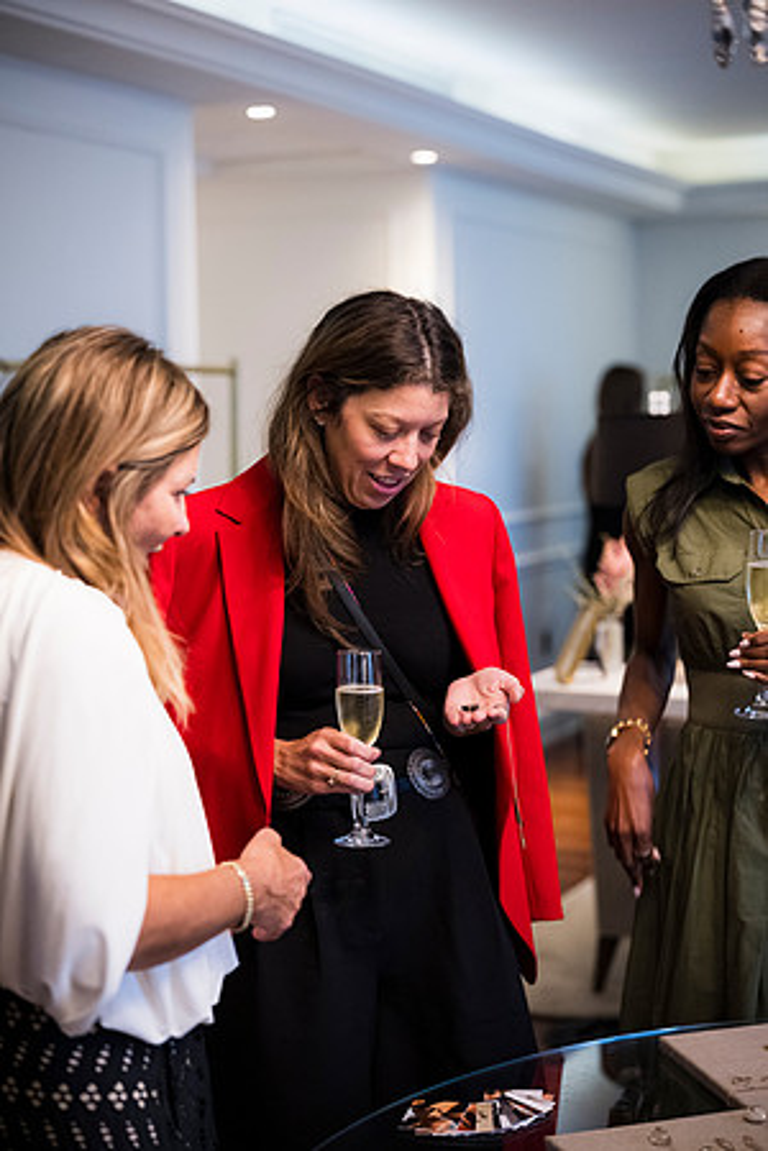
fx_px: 1760
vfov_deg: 36.2
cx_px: 384
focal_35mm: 55
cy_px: 576
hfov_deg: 24.6
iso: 2500
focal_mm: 55
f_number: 2.2
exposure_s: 1/200
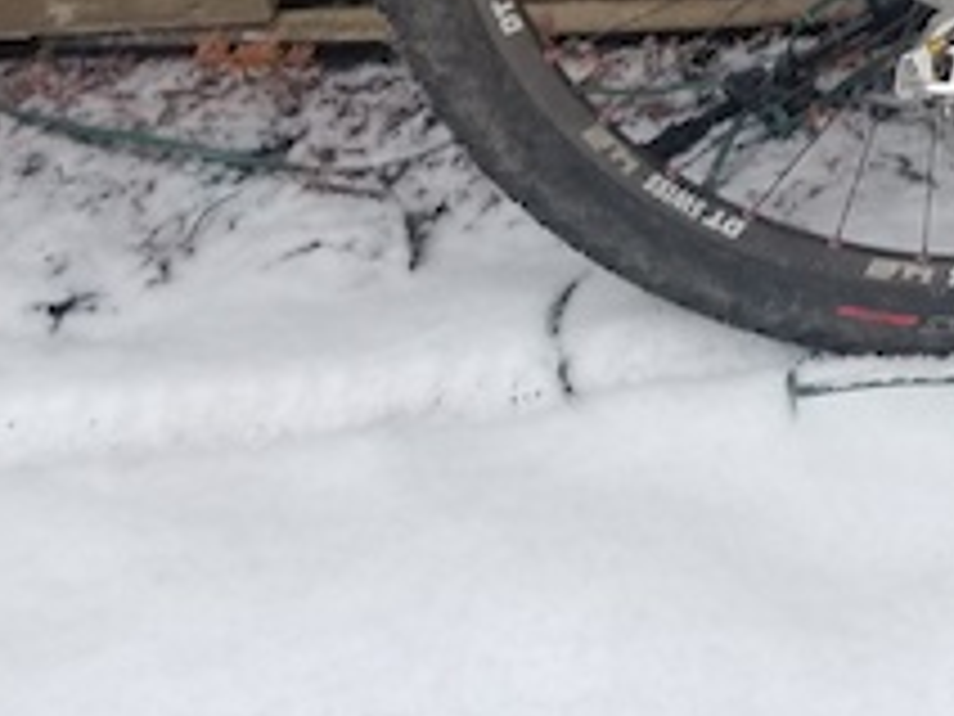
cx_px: 1742
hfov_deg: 16.6
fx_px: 2701
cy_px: -504
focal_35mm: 98
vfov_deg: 13.7
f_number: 1.7
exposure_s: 1/109
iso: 50
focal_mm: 4.25
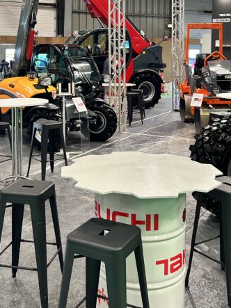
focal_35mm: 47
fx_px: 418
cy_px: 77
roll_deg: -0.7
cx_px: 99
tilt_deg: -2.6
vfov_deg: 39.4
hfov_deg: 30.8
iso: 125
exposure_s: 1/100
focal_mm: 5.7
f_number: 1.5
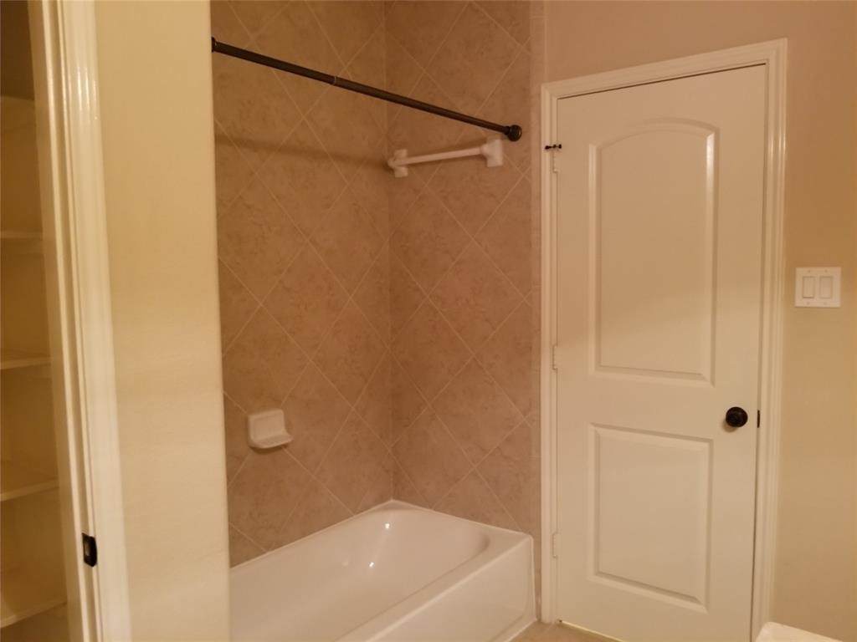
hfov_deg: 67.3
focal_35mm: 26
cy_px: 321
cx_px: 428
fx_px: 644
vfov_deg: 53.1
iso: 250
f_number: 1.7
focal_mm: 4.25
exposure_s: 1/10
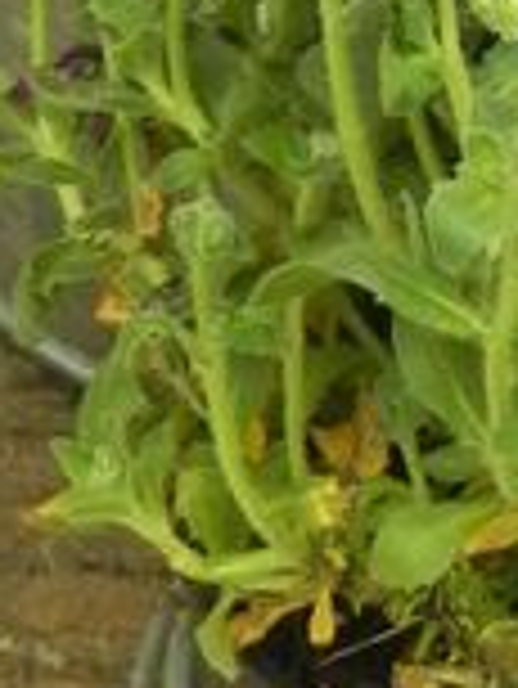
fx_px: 12194
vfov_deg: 3.2
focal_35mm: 612
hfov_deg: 2.4
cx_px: 721
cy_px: -818
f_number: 4.5
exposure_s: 1/200
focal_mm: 20.8
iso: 160
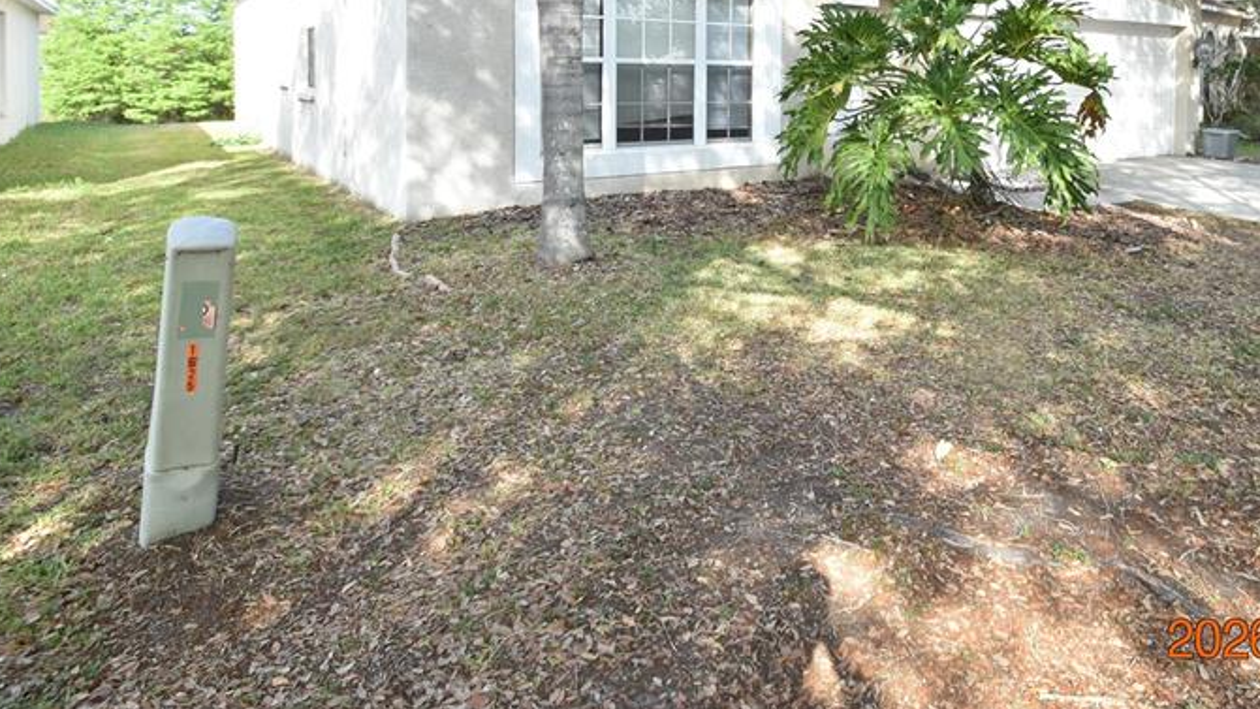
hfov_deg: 74.5
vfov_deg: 44.2
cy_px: 94
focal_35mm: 24
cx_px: 812
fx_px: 802
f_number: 8
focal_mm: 10
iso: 360
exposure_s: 1/250
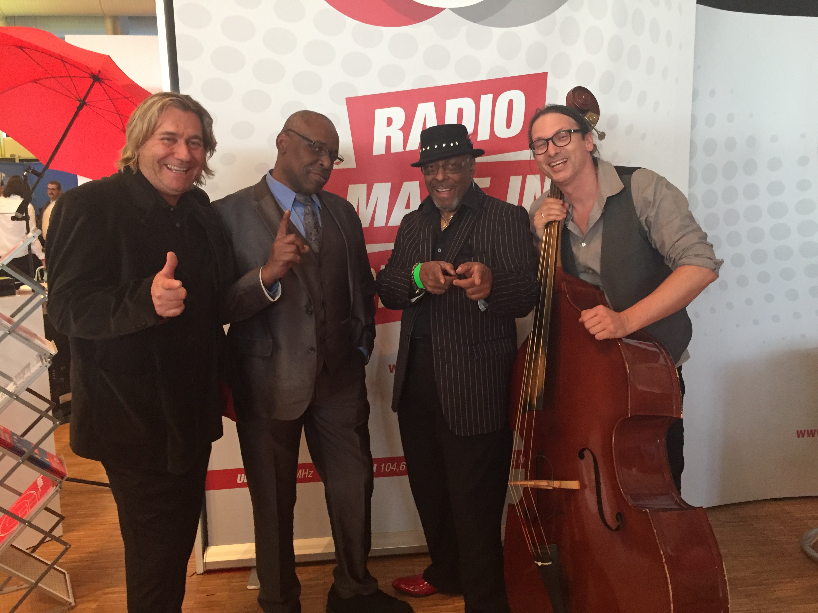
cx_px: 409
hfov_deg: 61.7
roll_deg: +2.4
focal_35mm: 29
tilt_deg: -7.8
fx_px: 685
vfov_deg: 48.2
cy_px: 306
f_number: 2.2
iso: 250
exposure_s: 1/33
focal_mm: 4.15
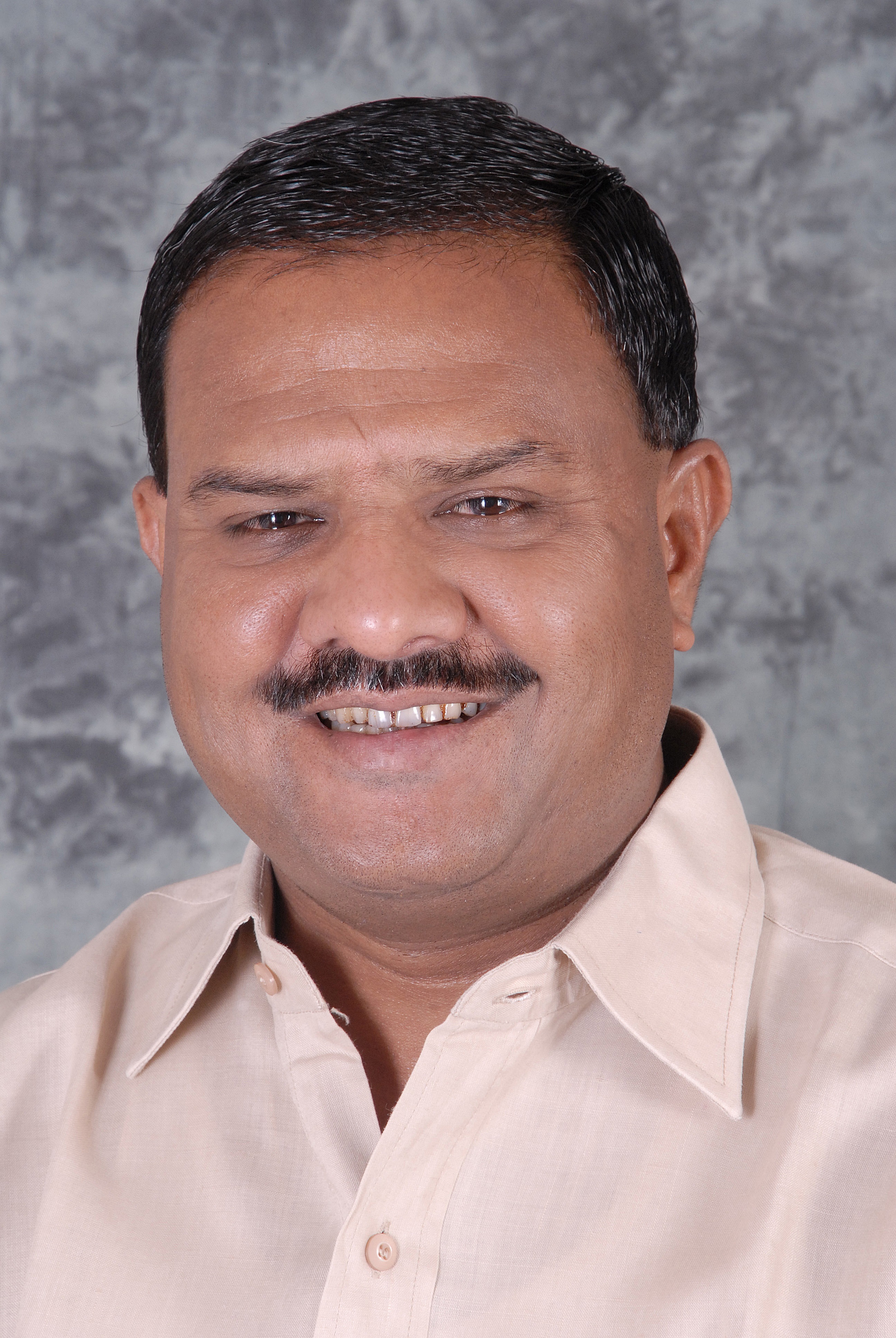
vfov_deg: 10.1
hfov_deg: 6.8
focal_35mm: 202
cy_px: 669
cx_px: 448
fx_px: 7538
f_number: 13
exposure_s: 1/125
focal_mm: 135
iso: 400
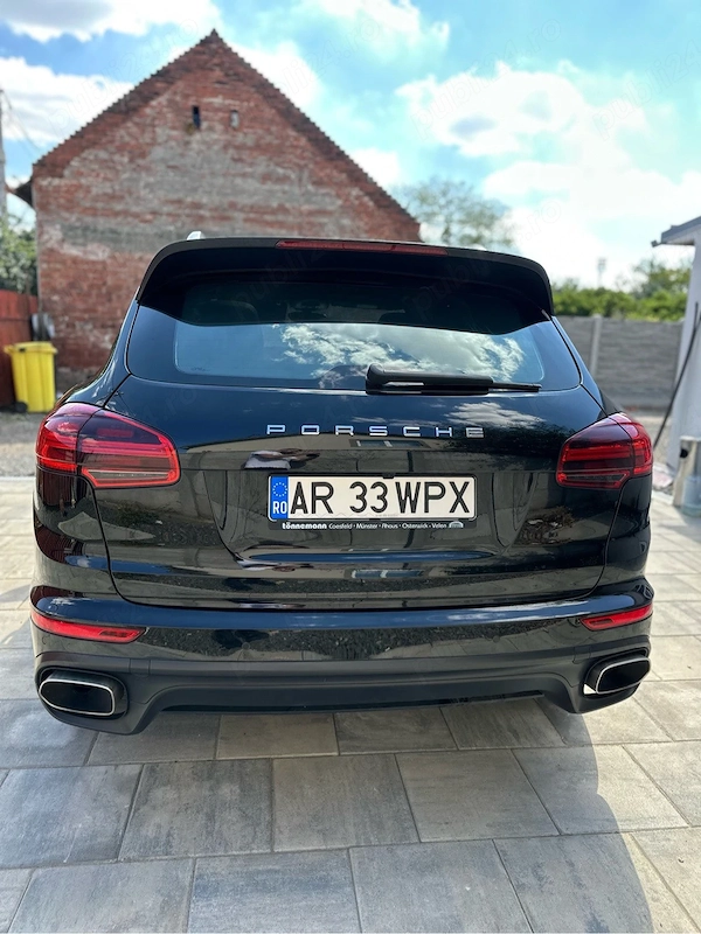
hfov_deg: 56.8
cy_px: 467
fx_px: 648
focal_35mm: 24
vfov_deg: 71.6
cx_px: 350
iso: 80
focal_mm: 6.86
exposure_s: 1/843
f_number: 1.78
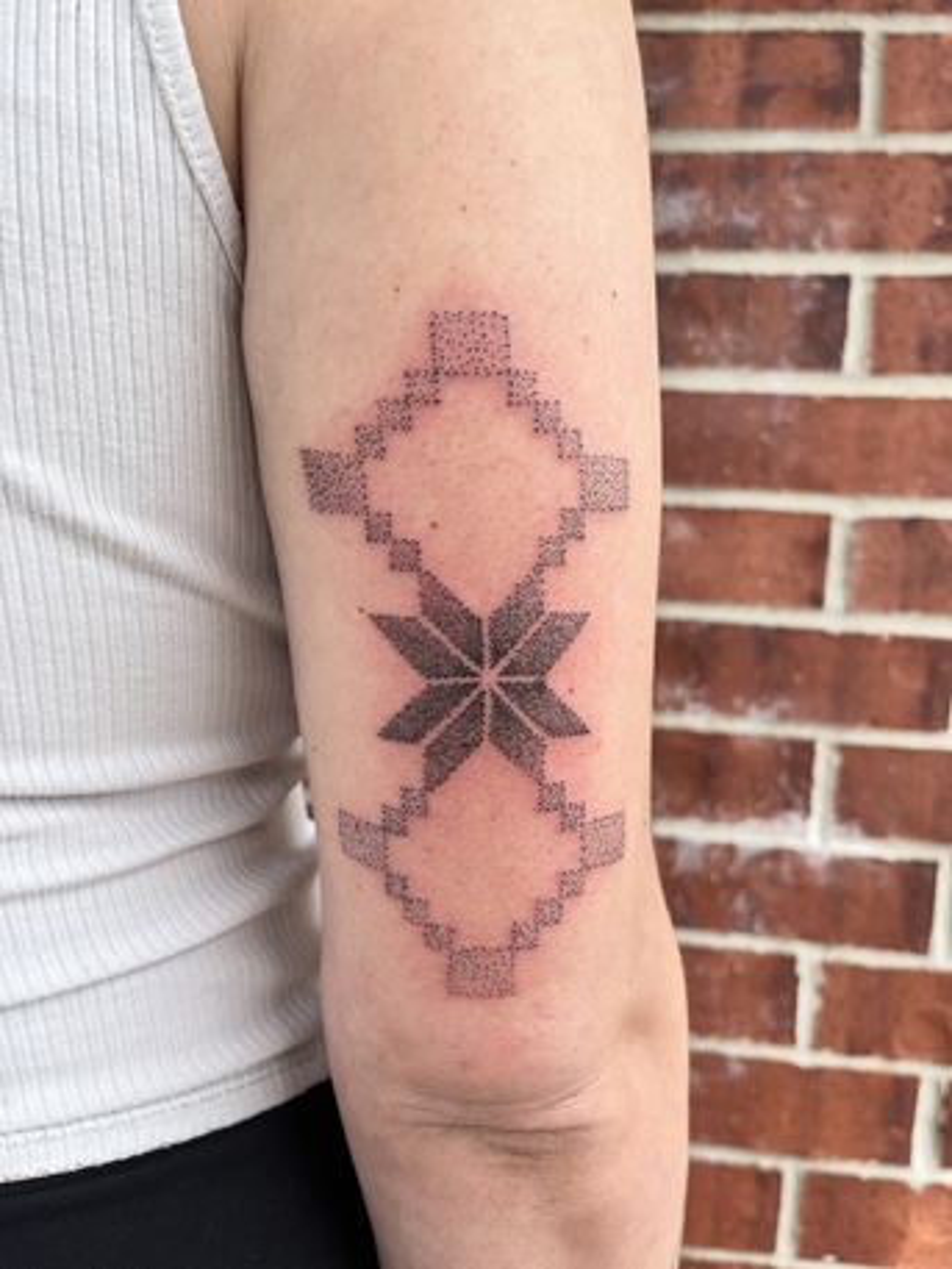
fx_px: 953
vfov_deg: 67.3
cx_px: 476
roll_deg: -2.9
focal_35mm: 26
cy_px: 634
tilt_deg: -3.3
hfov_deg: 53.1
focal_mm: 5.1
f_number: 1.6
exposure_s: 1/1175
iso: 50
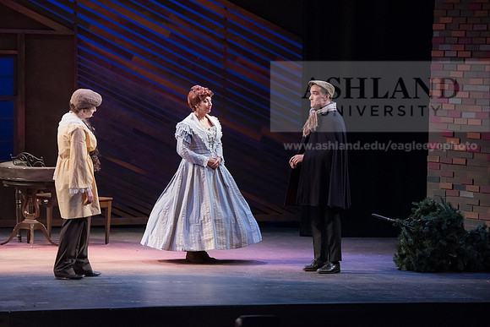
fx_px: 2178
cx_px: 245
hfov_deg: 12.8
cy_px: 164
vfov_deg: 8.6
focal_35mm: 160
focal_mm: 160
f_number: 3.5
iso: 5000
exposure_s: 1/400
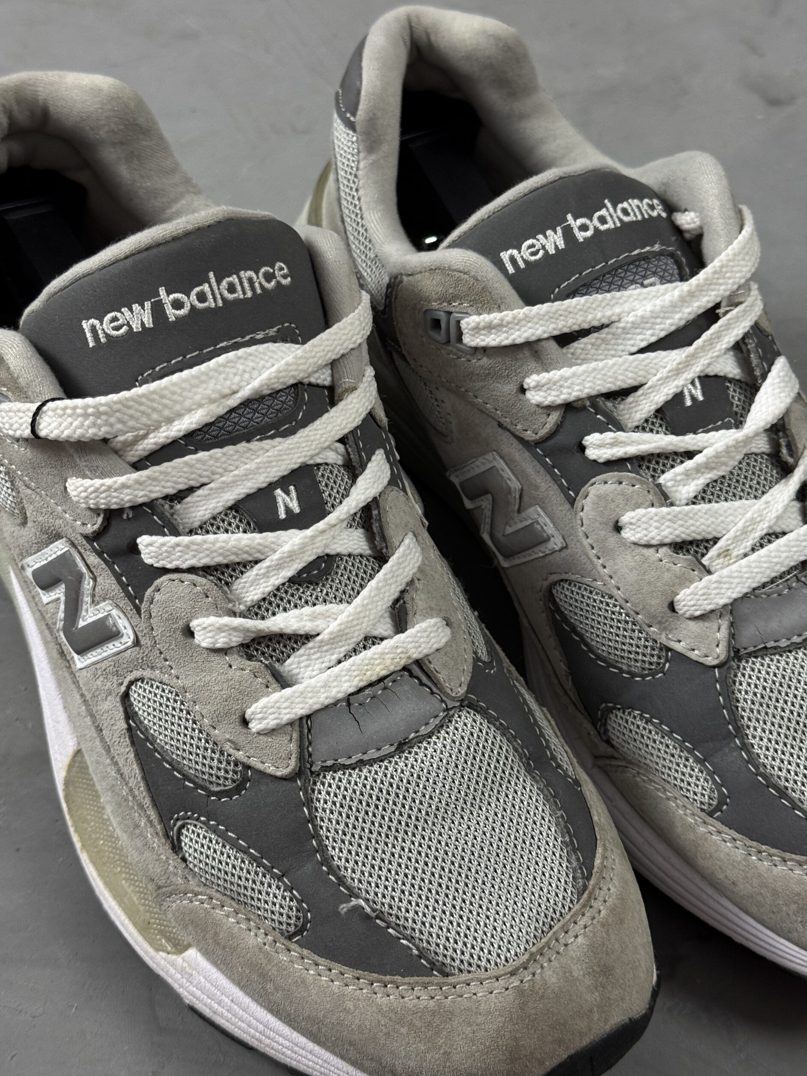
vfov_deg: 38.9
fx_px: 1523
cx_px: 398
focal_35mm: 49
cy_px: 540
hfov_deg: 29.7
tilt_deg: -50.8
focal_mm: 6.76
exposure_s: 1/60
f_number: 1.78
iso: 125
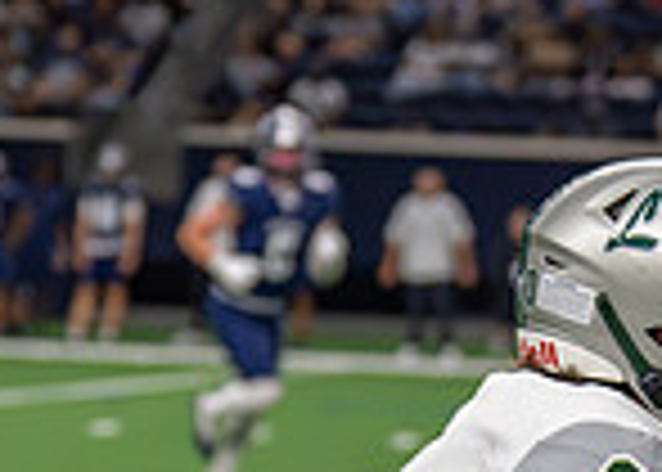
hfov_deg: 6.6
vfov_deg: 4.7
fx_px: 5734
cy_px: 688
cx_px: 662
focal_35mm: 305
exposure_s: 1/1600
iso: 4000
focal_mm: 70
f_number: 2.8
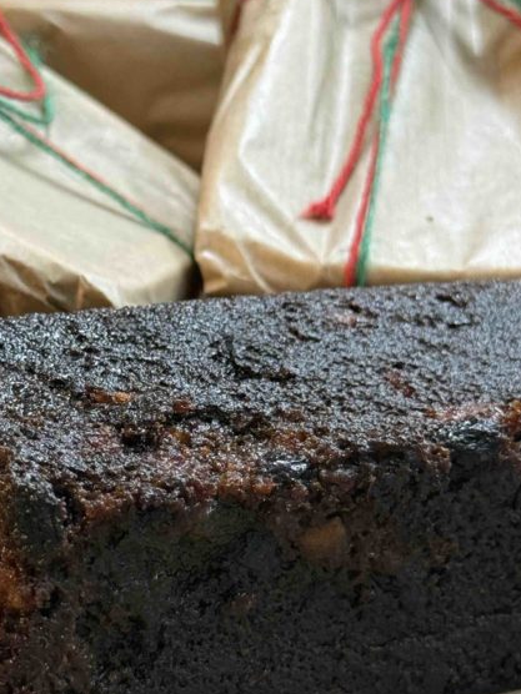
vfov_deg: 22.0
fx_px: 1786
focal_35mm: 89
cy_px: 346
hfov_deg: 16.6
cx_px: 193
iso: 250
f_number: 1.78
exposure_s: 1/60
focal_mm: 6.76
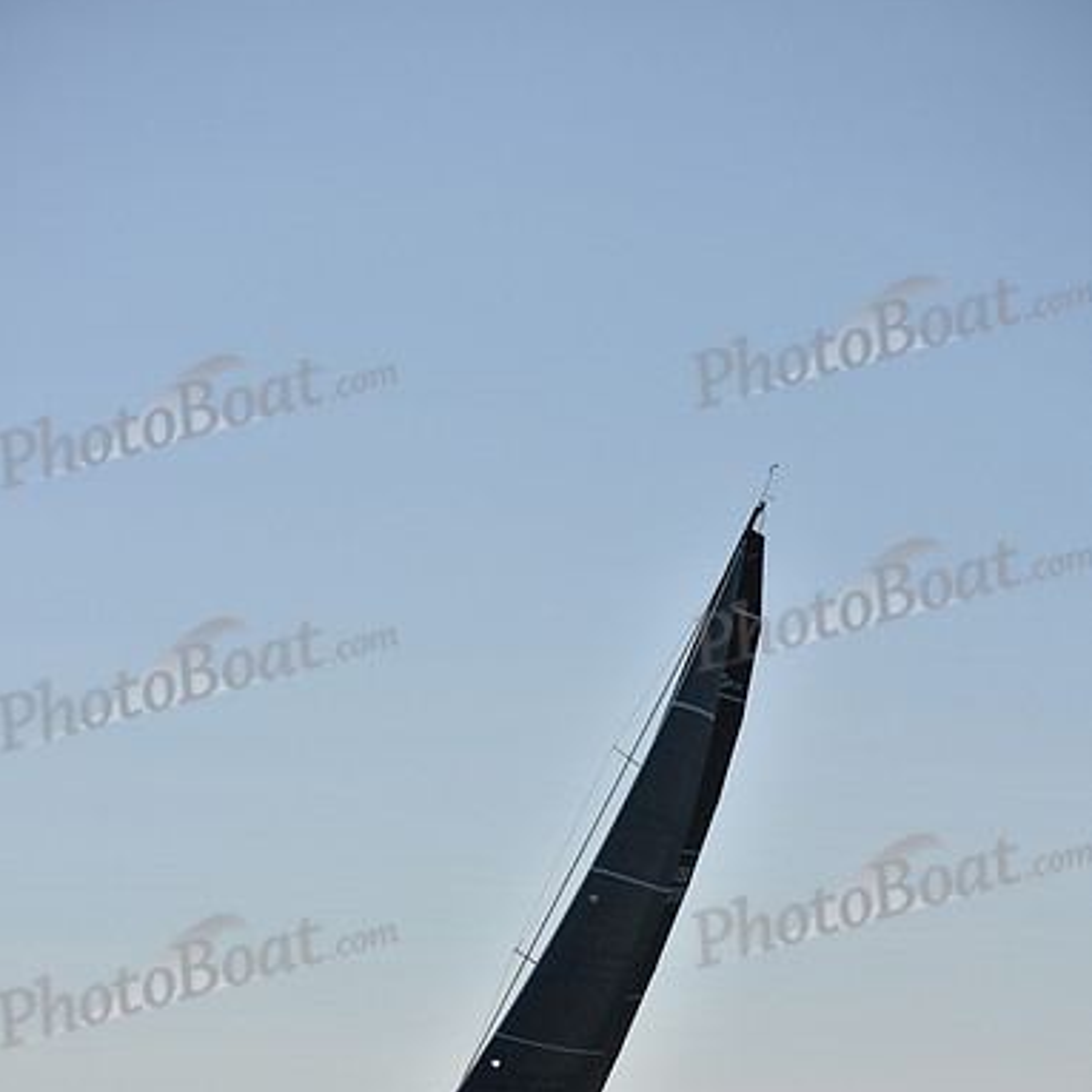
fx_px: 4140
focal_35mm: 116
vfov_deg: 15.0
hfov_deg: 15.0
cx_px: 546
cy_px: 787
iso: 250
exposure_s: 1/1600
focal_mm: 90
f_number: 4
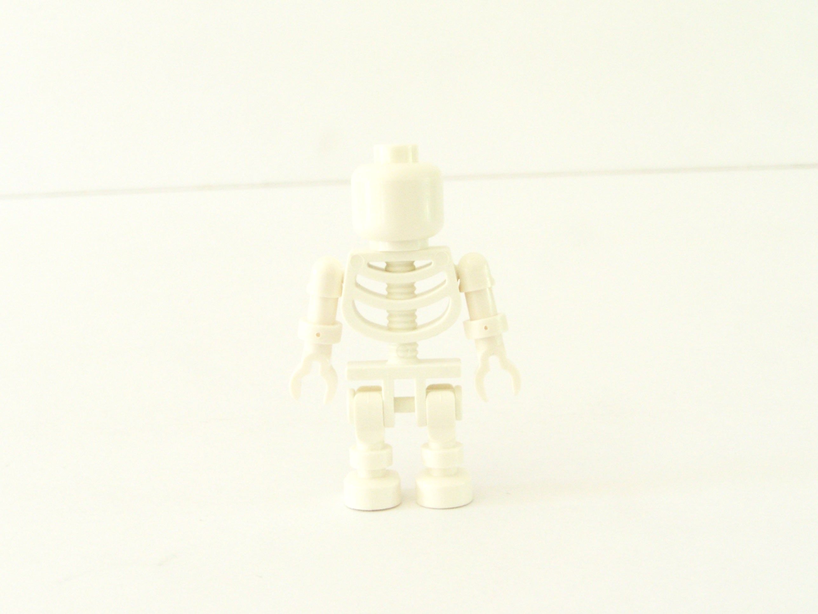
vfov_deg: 22.9
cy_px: 307
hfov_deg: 30.3
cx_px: 409
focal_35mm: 64
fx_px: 1512
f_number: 8
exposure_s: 1/15
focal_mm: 10.7
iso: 400
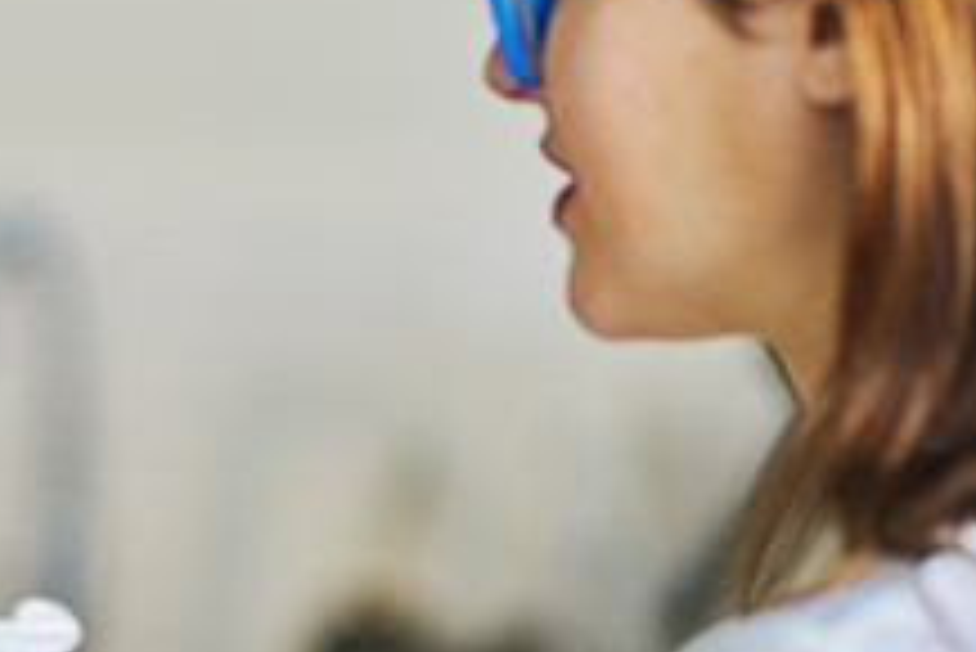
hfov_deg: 6.5
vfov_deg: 4.4
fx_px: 8518
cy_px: 414
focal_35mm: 314
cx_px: -252
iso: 320
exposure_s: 1/250
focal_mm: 85
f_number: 1.4
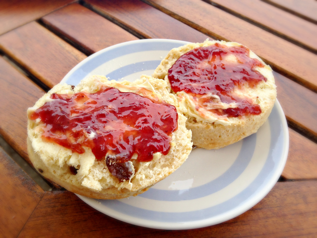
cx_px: 158
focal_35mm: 33
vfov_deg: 42.9
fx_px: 302
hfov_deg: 55.4
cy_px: 119
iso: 50
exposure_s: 1/319
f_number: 2.4
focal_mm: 4.12
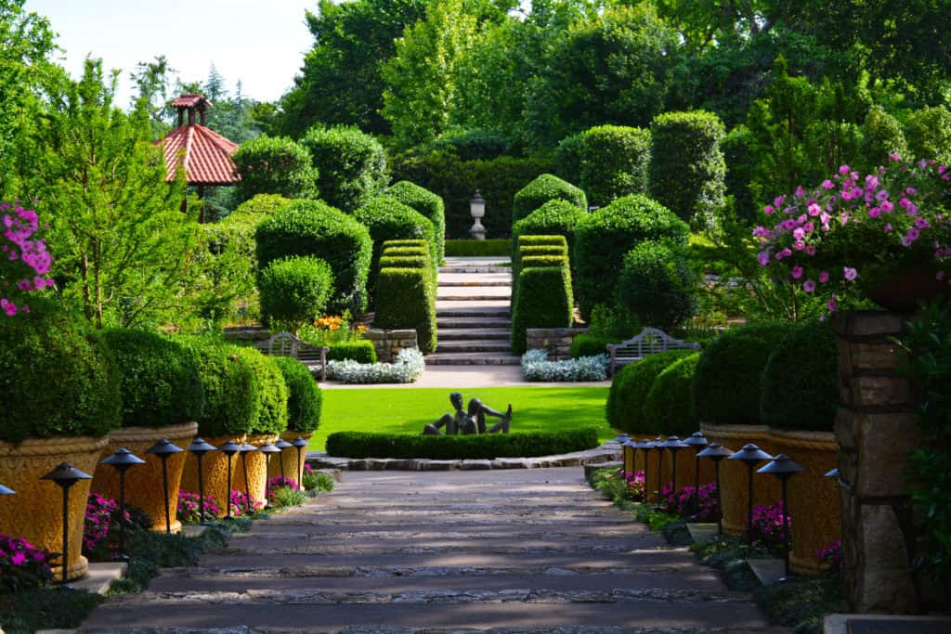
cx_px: 476
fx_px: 2615
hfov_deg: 20.6
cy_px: 317
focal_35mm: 99
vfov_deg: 13.8
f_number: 9
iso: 400
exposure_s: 1/200
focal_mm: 66
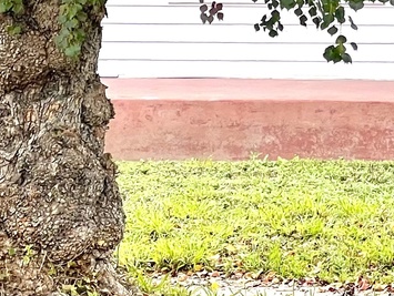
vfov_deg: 4.7
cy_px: -190
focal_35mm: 312
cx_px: 638
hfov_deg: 6.2
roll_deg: -0.1
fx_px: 3555
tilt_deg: +1.0
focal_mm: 9
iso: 50
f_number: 2.8
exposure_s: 1/99
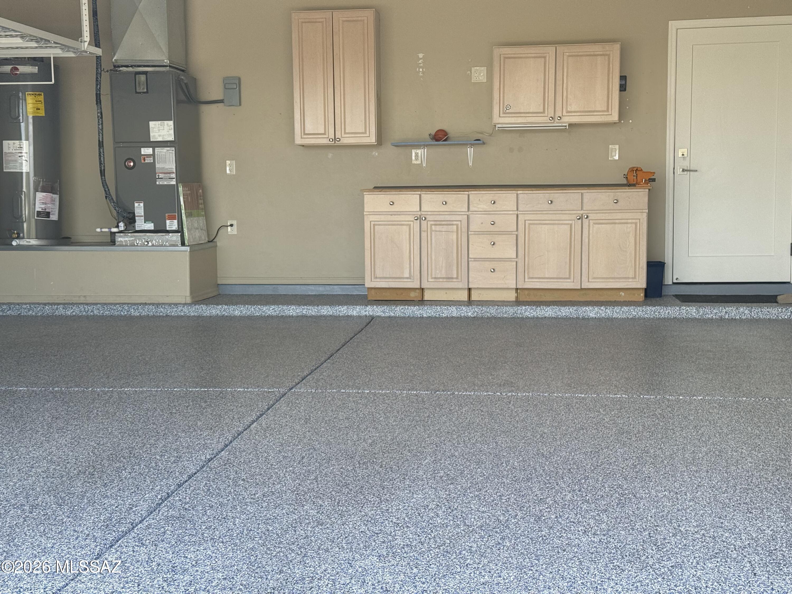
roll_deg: -0.6
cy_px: 297
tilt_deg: -7.1
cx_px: 396
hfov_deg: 39.7
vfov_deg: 30.3
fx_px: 1098
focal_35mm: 48
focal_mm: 6.76
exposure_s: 1/762
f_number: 1.78
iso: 80
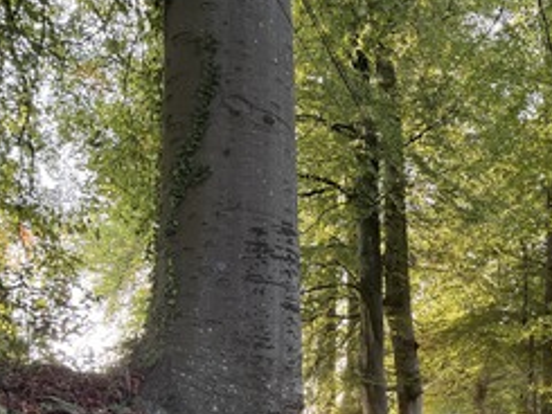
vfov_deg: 28.3
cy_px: 393
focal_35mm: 49
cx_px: 496
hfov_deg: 36.5
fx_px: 782
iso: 200
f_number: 1.78
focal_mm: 6.76
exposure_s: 1/61
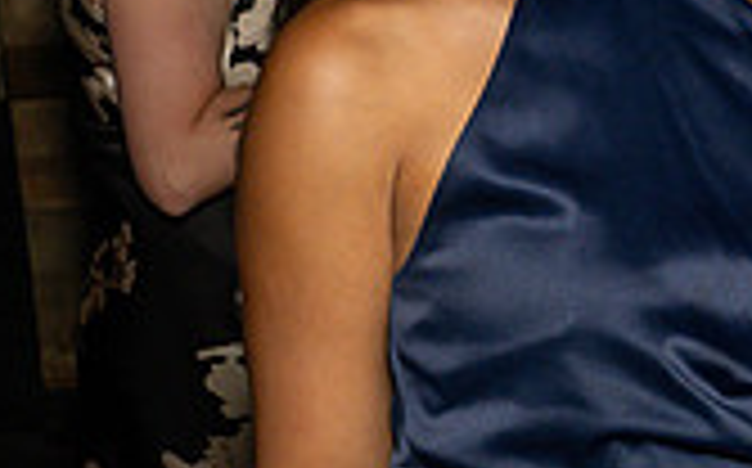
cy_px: 62
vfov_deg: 8.8
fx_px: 3030
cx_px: 879
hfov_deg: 13.8
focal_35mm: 148
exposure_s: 1/250
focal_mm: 32
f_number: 9
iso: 800
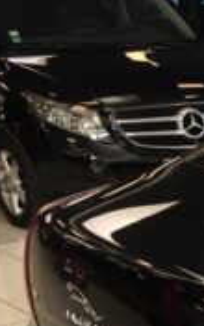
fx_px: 934
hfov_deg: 10.3
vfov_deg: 19.4
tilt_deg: -17.8
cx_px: 534
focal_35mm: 105
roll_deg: -1.6
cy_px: 296
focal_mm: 4.15
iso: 32
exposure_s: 1/100
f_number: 2.2
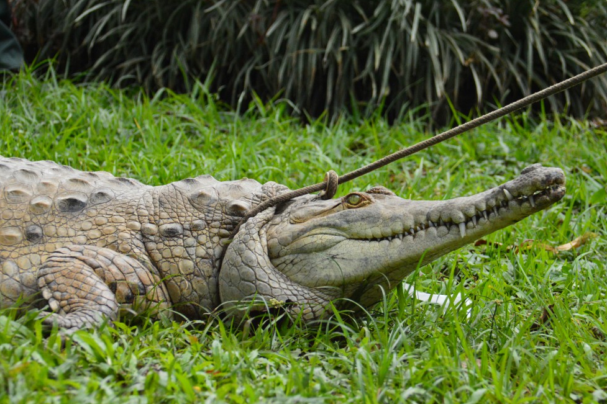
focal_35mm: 151
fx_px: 2545
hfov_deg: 13.6
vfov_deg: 9.1
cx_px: 304
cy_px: 201
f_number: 6.3
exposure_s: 1/2000
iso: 3200
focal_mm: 100
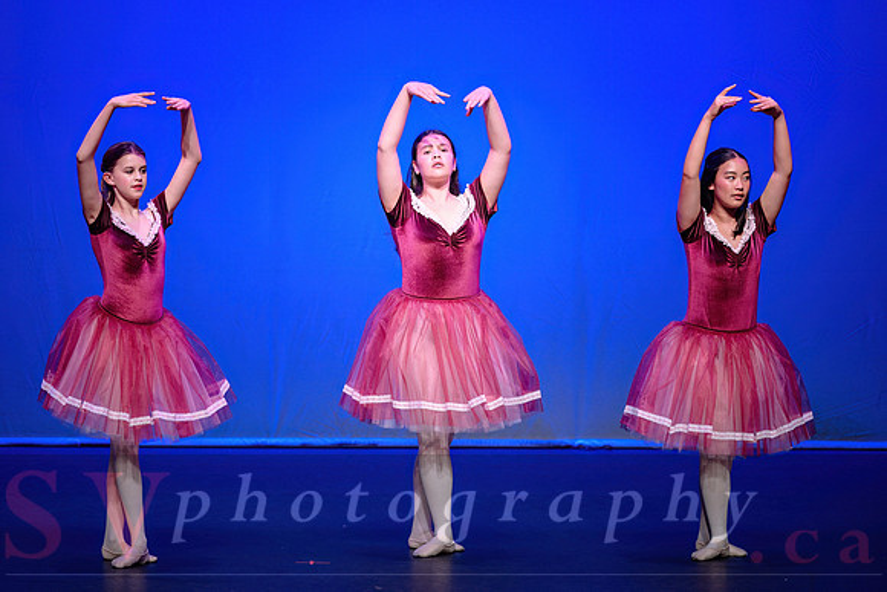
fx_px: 4729
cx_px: 444
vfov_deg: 7.2
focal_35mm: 192
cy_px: 296
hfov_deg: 10.7
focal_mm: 185
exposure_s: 1/400
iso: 1250
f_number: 2.8
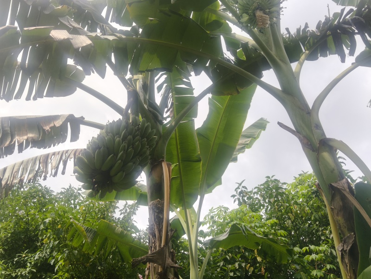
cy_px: 140
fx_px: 289
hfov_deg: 65.3
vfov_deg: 51.4
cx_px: 186
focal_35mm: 27
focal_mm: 3.98
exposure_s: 1/1089
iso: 50
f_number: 1.8
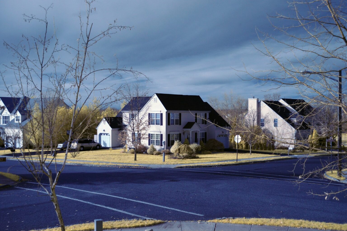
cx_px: 174
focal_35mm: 42
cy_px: 116
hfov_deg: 46.5
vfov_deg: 31.8
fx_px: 404
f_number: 5.6
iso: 400
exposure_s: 1/2000
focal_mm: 28
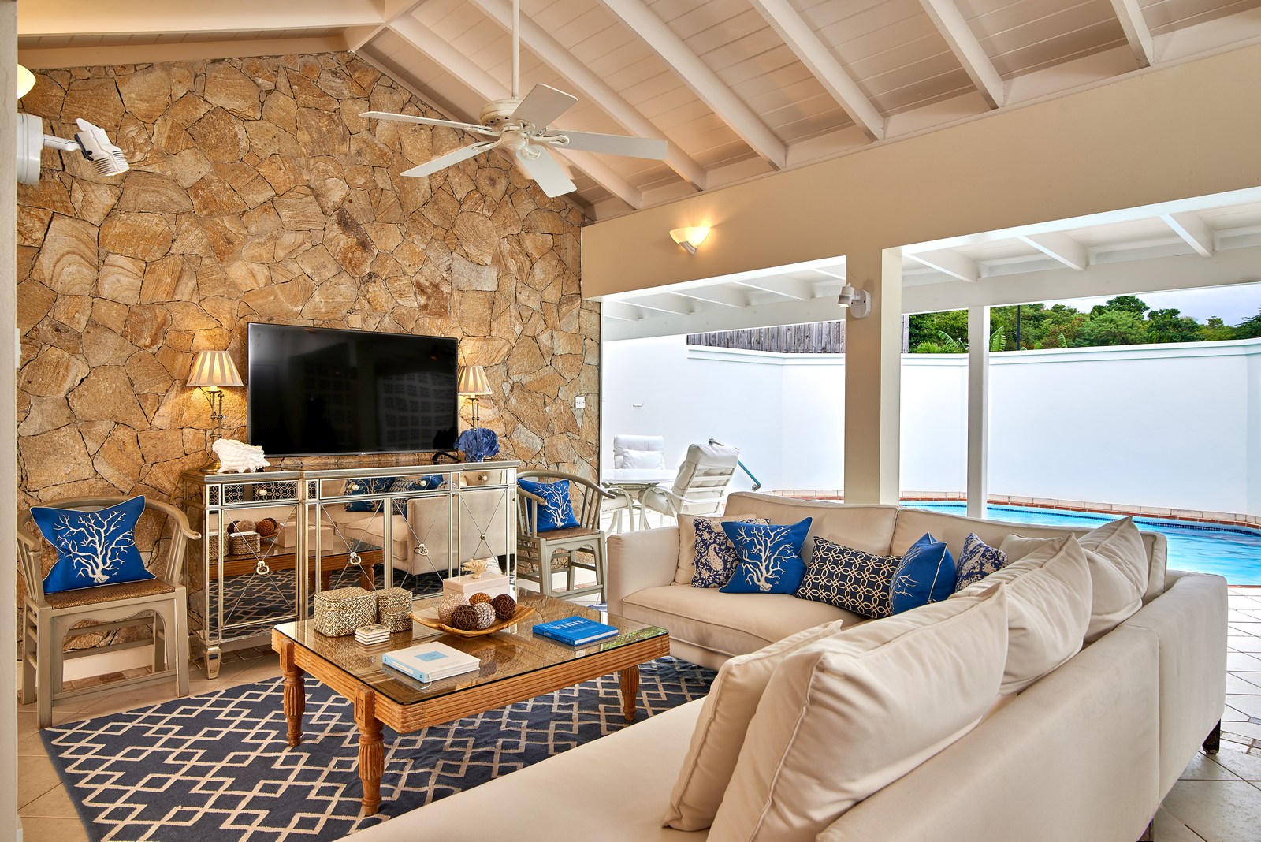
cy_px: 421
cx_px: 630
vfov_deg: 57.3
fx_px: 771
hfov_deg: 78.6
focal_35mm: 22
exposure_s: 1/10
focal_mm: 22
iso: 100
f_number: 8
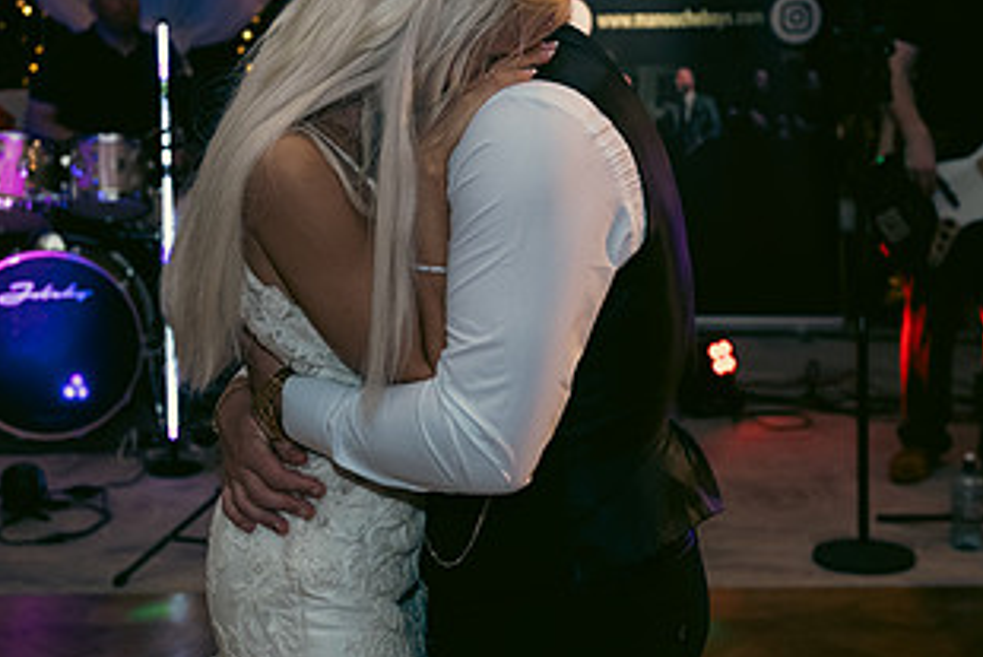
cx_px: 409
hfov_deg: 28.4
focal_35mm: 71
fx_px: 1940
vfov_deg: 19.2
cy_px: 221
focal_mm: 38
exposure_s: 1/160
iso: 640
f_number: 3.5
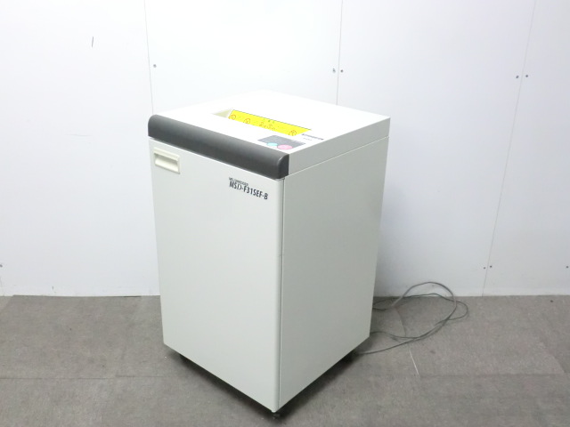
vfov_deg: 37.7
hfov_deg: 49.0
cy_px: 214
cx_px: 285
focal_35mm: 38
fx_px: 626
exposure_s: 1/40
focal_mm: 6.9
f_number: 3.9
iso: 800
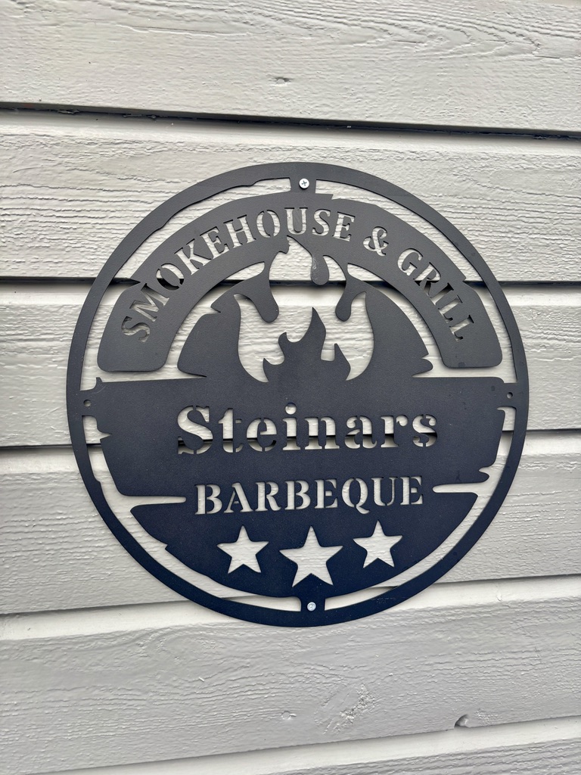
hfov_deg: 53.1
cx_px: 290
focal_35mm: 26
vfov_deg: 67.3
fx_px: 582
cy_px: 388
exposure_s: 1/121
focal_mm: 5.96
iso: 64
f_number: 1.6
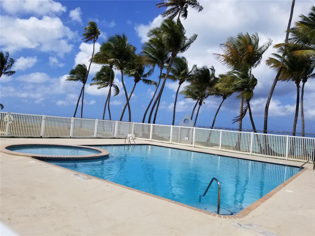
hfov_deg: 67.3
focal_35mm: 26
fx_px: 237
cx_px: 158
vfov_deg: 53.1
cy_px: 118
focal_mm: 4.3
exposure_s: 1/5040
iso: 50
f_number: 1.7
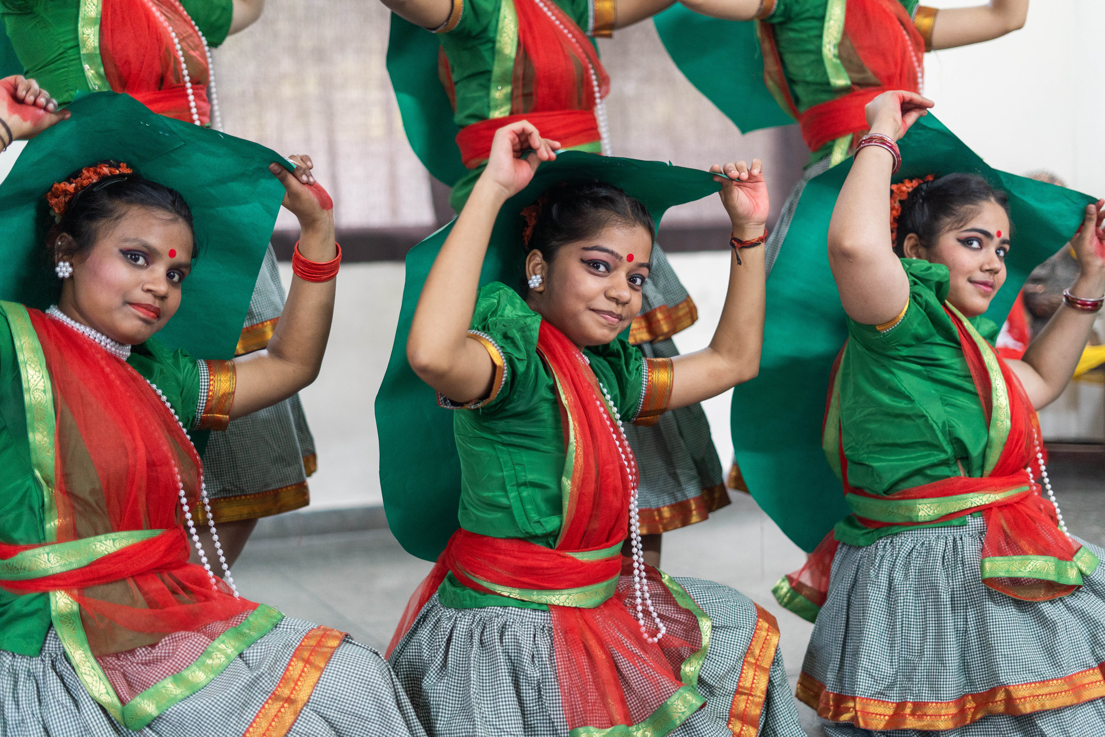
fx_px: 1535
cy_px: 368
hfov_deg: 39.6
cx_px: 552
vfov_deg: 27.0
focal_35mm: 50
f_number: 1.8
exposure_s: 1/125
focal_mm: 50
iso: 1250
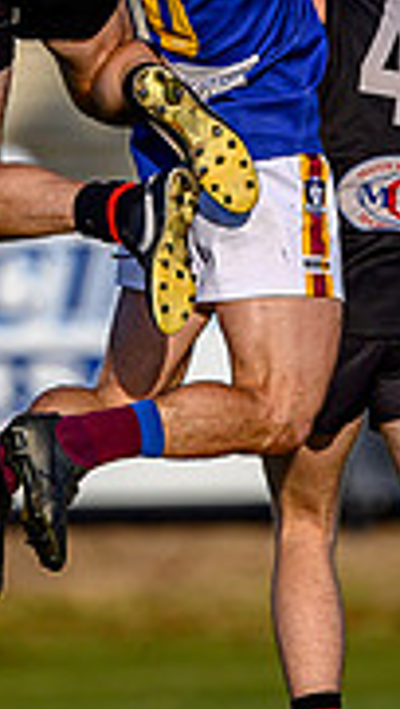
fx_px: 42423
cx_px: 251
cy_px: -209
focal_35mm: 2253
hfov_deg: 0.5
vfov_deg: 1.0
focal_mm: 500
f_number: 4
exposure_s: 1/2500
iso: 250
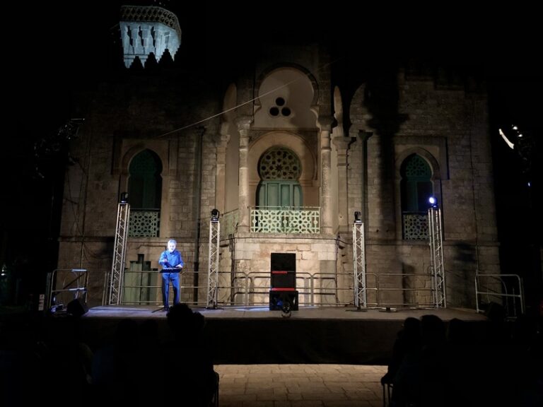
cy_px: 204
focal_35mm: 28
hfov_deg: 63.4
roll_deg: -0.3
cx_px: 272
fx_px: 439
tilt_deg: +10.5
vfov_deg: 49.7
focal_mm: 3.99
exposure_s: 1/17
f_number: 1.8
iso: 100
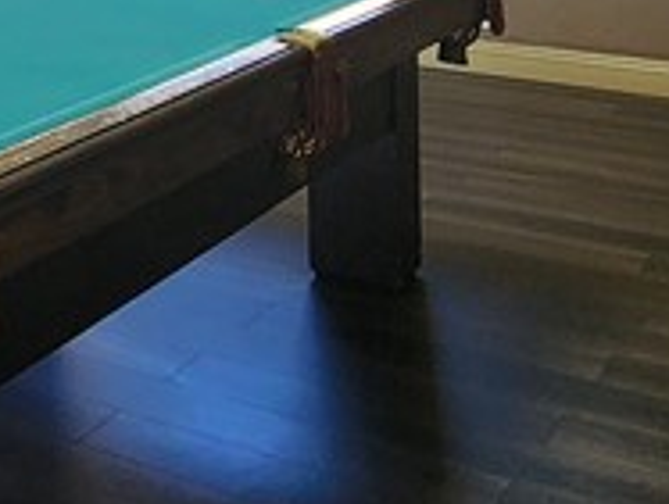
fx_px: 1375
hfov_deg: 21.2
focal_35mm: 71
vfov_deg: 18.4
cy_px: -261
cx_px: -436
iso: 80
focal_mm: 2.2
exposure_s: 1/120
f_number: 2.2
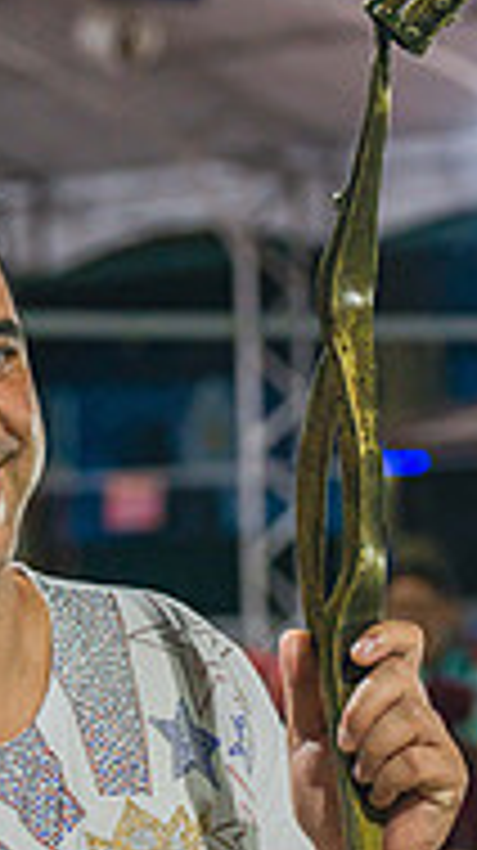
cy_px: 517
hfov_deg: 4.8
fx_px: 5634
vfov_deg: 8.6
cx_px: 40
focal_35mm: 250
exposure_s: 1/125
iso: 1000
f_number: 5.6
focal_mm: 100
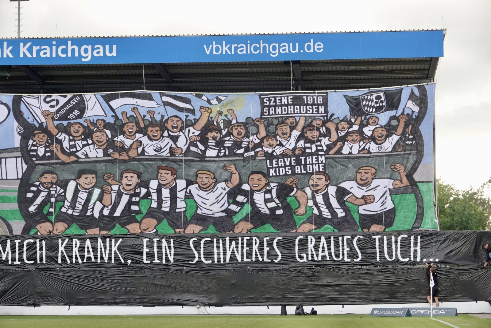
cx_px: 246
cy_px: 164
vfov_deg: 14.1
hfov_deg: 21.0
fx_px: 1323
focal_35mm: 97
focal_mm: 35.68
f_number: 3.5
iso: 100
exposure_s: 1/125
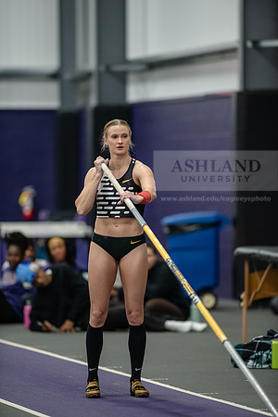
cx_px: 139
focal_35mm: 300
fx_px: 3475
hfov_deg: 4.6
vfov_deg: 6.9
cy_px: 208
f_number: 2.8
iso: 5000
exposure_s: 1/400
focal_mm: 300
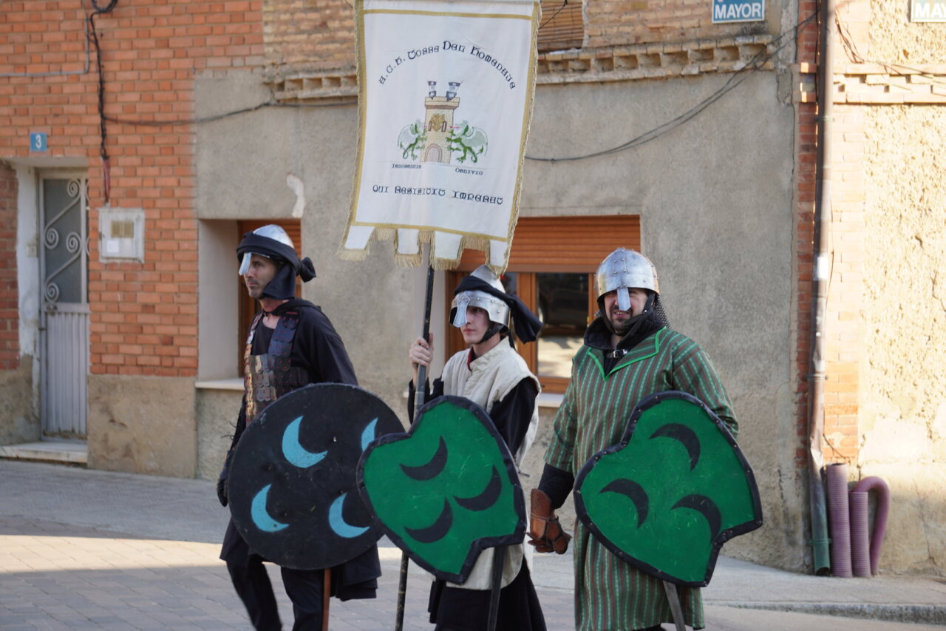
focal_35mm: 114
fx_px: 2995
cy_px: 316
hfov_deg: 17.9
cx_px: 473
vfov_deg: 12.0
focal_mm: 76
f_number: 5
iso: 125
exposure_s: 1/125
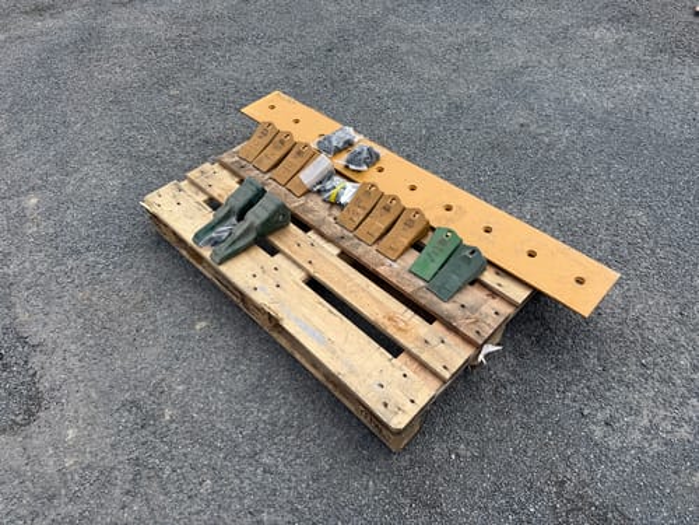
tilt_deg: -46.3
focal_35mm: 24
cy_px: 262
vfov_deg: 56.8
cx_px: 350
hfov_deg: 71.6
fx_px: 485
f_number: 1.78
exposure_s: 1/4167
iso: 80
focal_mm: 6.76
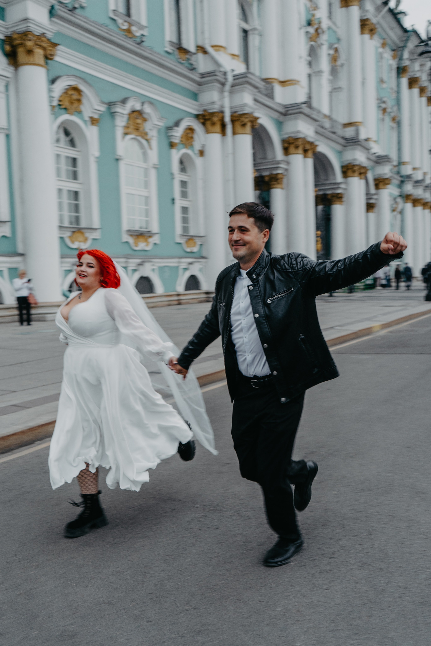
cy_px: 323
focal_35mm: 33
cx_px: 216
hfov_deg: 40.0
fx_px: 593
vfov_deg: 57.2
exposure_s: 1/125
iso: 160
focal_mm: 33
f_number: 4
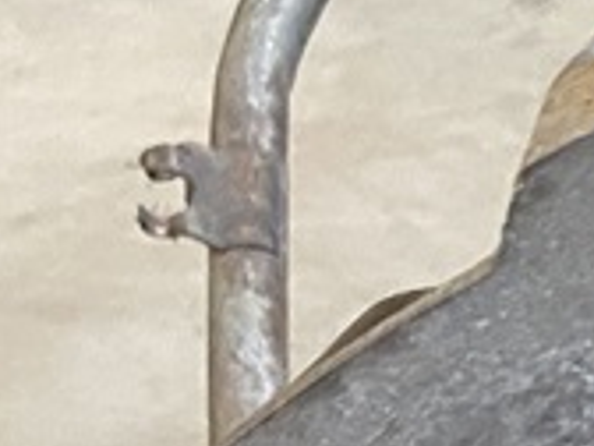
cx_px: 1314
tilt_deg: -41.8
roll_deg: -0.2
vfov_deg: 7.2
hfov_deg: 9.6
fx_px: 3209
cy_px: 1230
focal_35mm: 187
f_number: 1.8
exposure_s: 1/40
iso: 500
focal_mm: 4.25
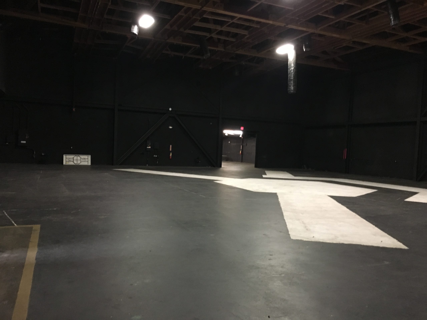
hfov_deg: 61.7
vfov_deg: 48.2
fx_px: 358
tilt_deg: -2.1
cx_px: 214
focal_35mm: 29
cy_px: 160
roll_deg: -3.1
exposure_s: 1/15
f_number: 2.2
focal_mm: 4.15
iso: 250
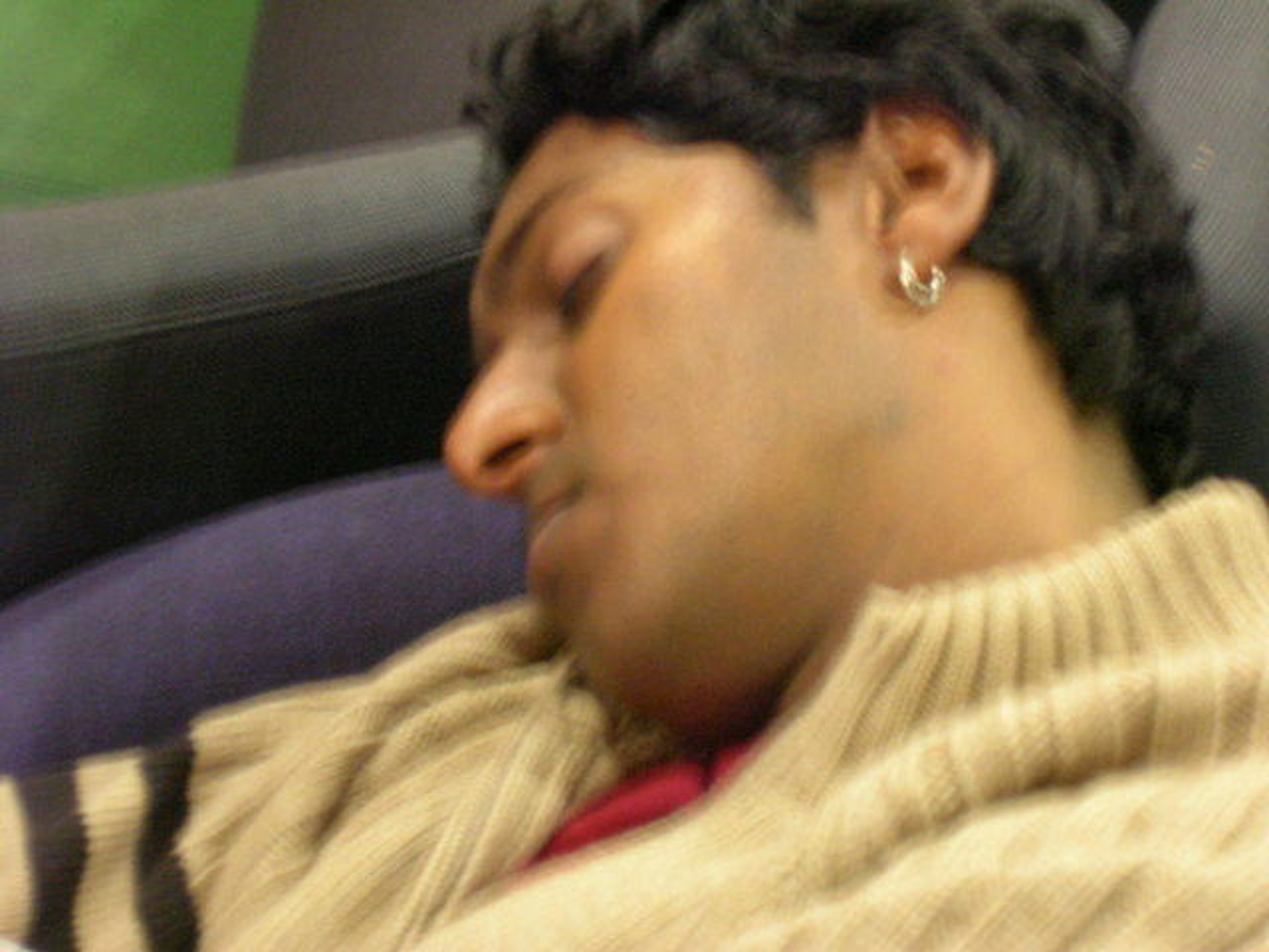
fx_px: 3153
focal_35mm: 86
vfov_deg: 17.2
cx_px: 634
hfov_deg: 22.8
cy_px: 476
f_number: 4.4
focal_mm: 14.3
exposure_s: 1/1.2
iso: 200
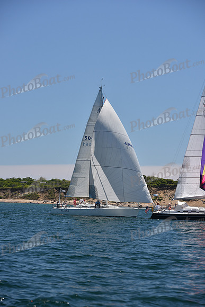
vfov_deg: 18.3
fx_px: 956
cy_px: 154
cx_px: 102
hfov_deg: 12.2
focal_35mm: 112
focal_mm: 112
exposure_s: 1/800
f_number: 5.6
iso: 250
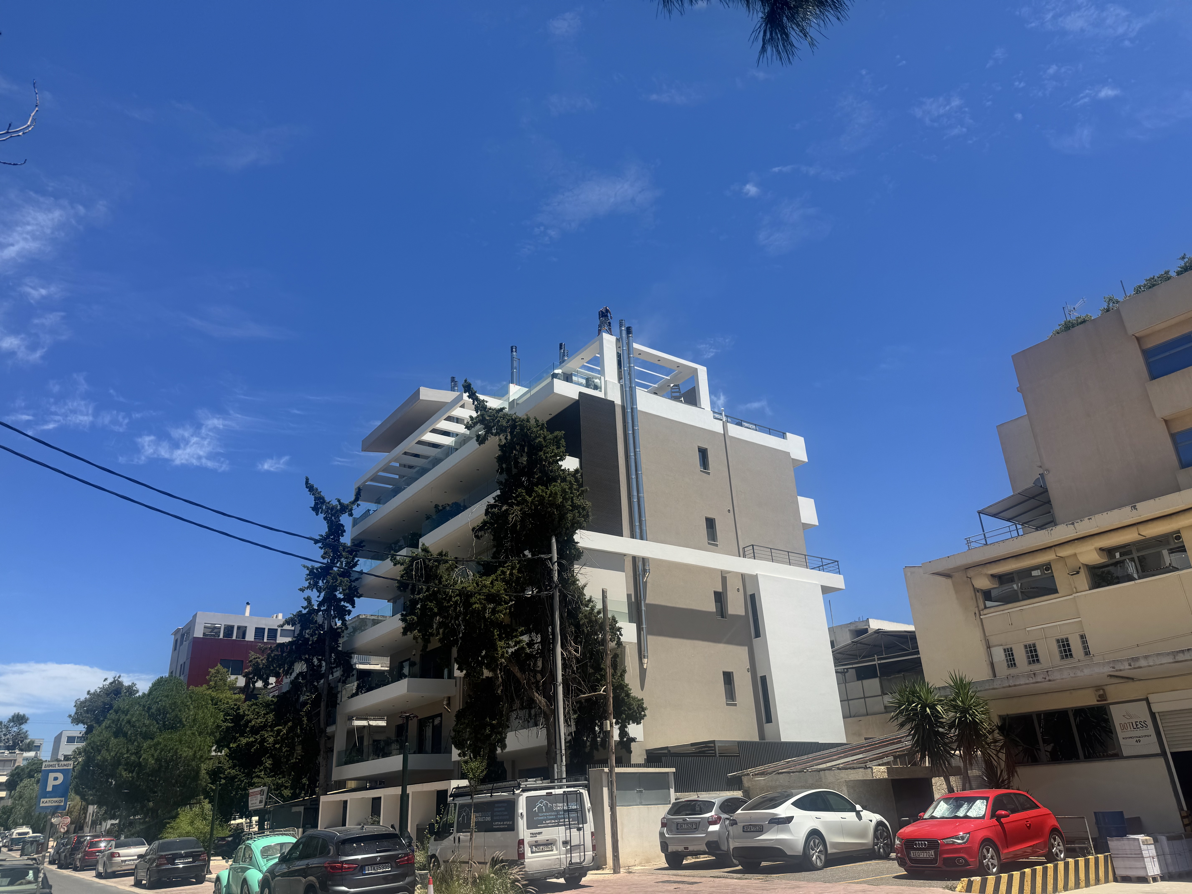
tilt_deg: +24.4
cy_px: 447
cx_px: 596
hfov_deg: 71.6
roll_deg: +3.2
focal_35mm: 24
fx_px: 826
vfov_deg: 56.8
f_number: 1.78
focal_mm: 6.76
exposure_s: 1/5348
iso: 80
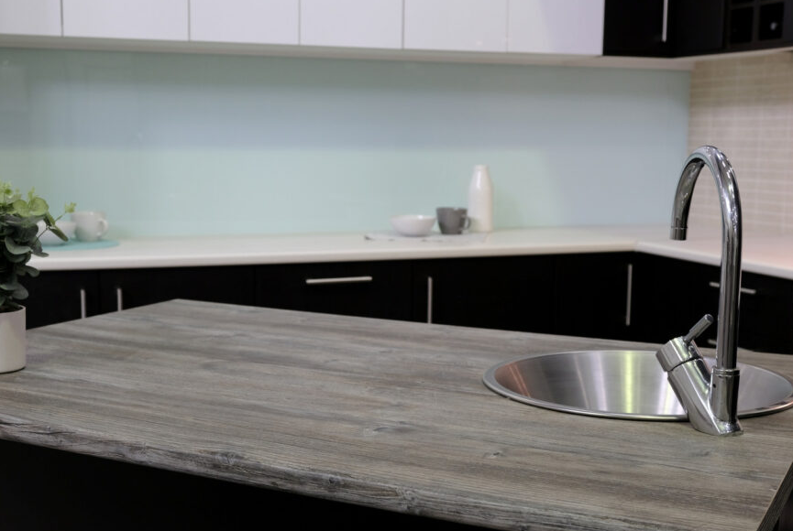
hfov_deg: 43.5
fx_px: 993
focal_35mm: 45
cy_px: 273
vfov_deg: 30.0
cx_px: 402
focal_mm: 25.4
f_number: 4
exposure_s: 1/60
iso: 640
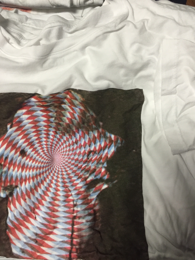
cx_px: 98
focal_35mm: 29
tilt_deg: -77.2
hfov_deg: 48.2
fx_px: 218
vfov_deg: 61.7
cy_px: 130
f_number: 2.2
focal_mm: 4.15
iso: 125
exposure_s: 1/30
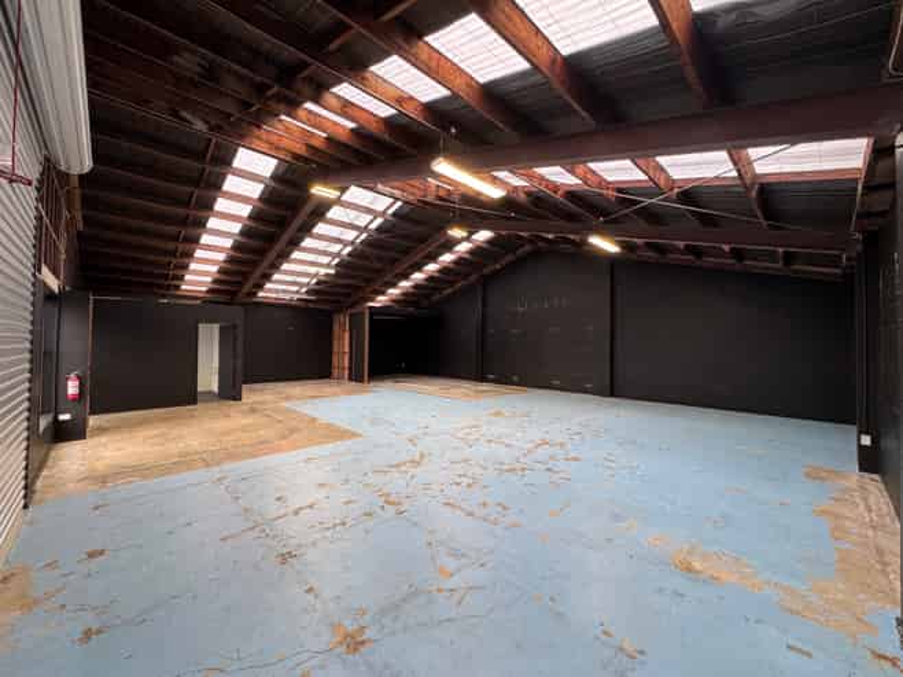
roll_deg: -0.9
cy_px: 338
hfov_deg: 102.1
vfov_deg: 85.6
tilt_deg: +0.8
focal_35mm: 14
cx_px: 452
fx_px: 365
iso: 160
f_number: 2.2
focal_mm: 2.22
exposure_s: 1/100
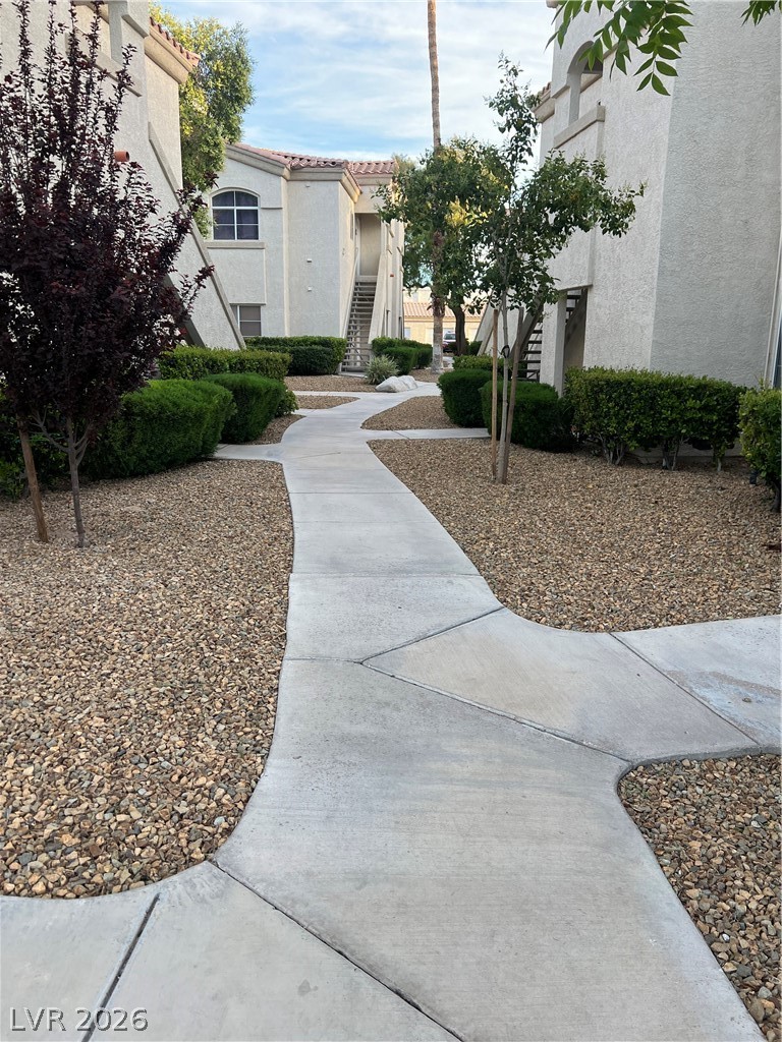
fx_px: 783
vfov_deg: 67.3
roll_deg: -0.8
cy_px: 521
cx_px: 391
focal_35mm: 26
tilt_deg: -12.5
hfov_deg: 53.1
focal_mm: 5.7
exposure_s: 1/310
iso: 50
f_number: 1.5
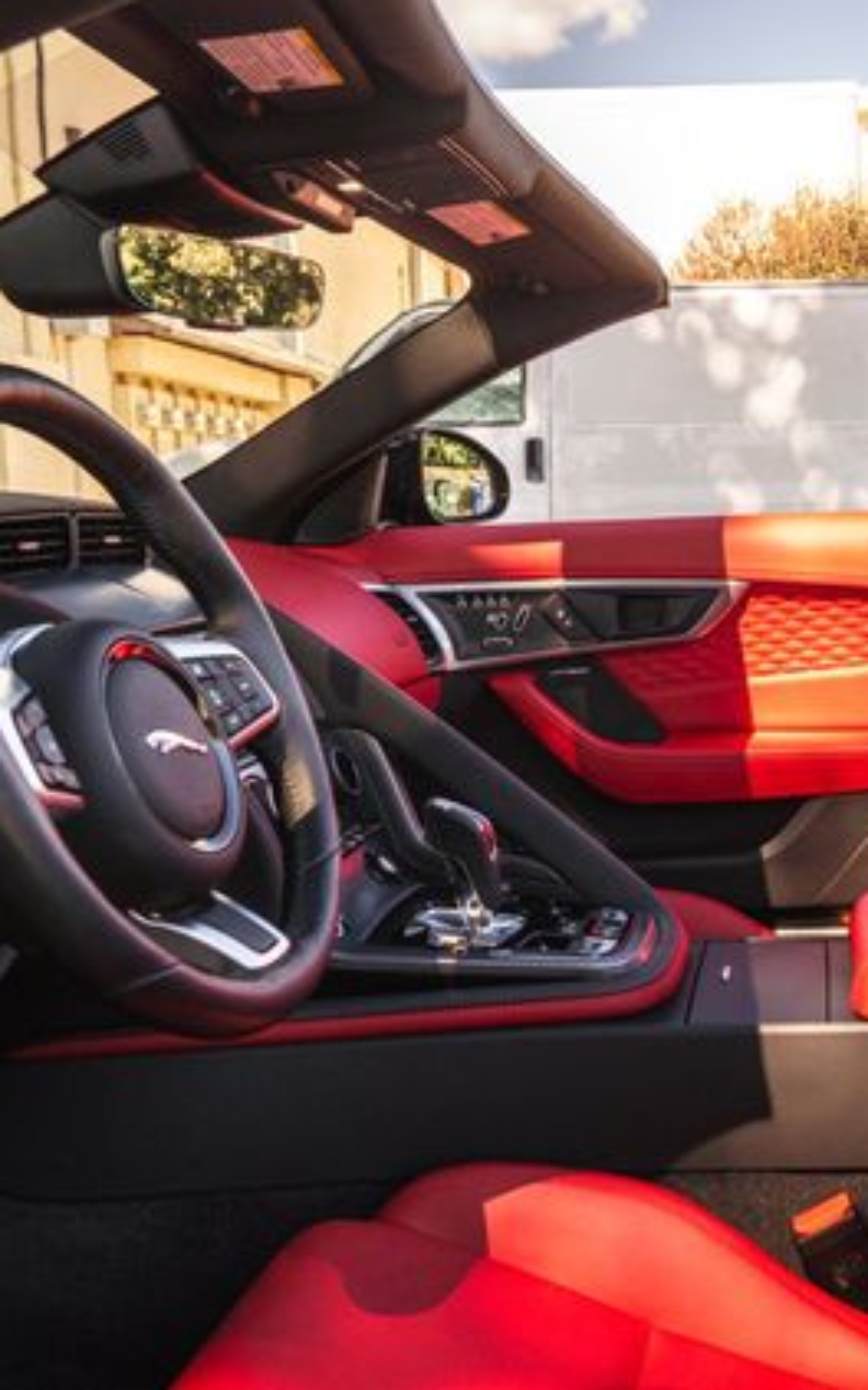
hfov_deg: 31.1
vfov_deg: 50.4
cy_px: 693
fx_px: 1478
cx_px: 790
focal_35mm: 39
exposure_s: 1/160
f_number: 7.1
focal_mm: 24
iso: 640
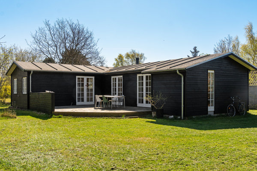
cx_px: 128
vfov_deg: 36.9
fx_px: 257
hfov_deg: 53.1
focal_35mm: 36
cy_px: 86
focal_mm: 24
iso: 200
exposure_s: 1/320
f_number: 8
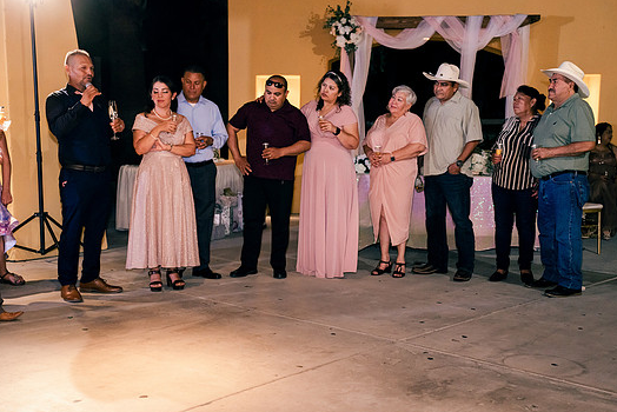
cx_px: 296
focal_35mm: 52
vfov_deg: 26.0
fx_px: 892
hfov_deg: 38.2
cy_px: 215
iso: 3200
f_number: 2.8
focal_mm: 47
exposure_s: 1/200
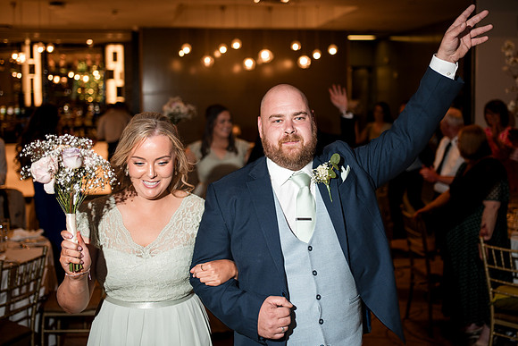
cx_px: 276
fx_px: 624
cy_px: 133
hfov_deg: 45.0
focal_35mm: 43
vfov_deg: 30.8
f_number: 1.8
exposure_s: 1/200
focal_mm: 35
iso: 200
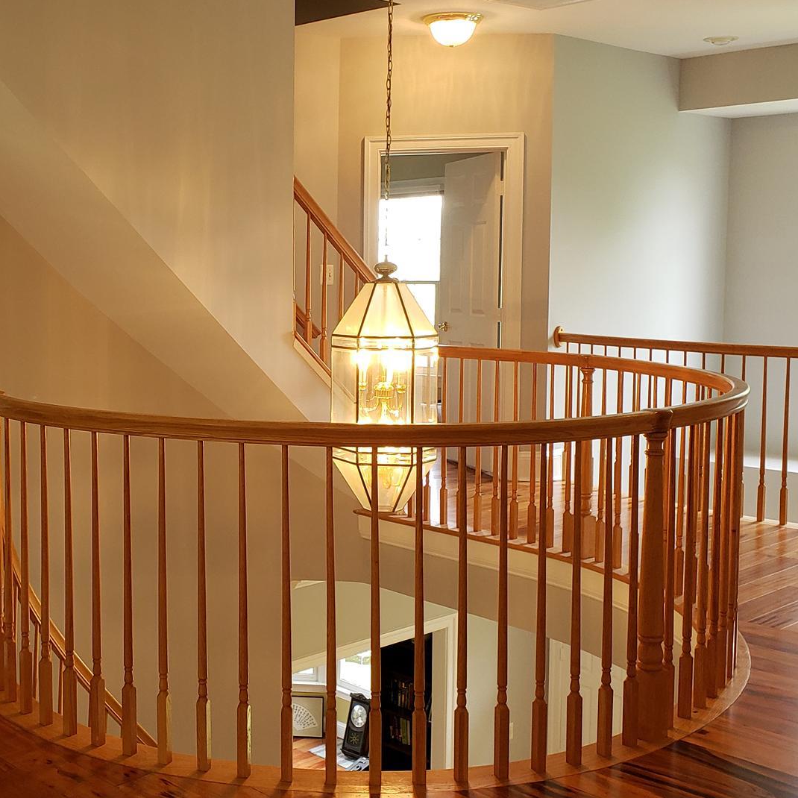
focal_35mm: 44
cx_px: 214
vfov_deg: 38.3
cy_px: 381
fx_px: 1148
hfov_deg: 37.5
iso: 200
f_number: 2.4
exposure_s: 1/60
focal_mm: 4.3
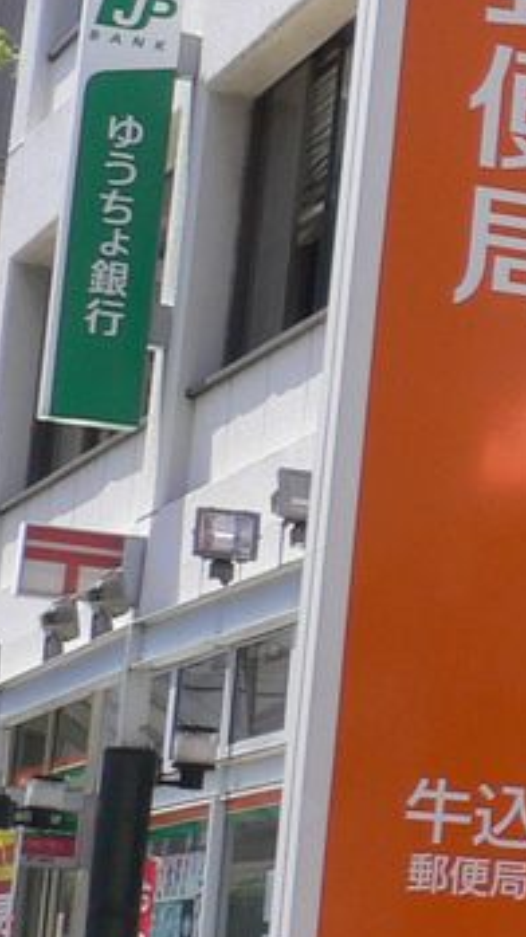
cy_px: 456
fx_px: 3476
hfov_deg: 7.5
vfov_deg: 15.3
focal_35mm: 140
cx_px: 1616
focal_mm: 5.8
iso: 80
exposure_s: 1/200
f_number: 5.6
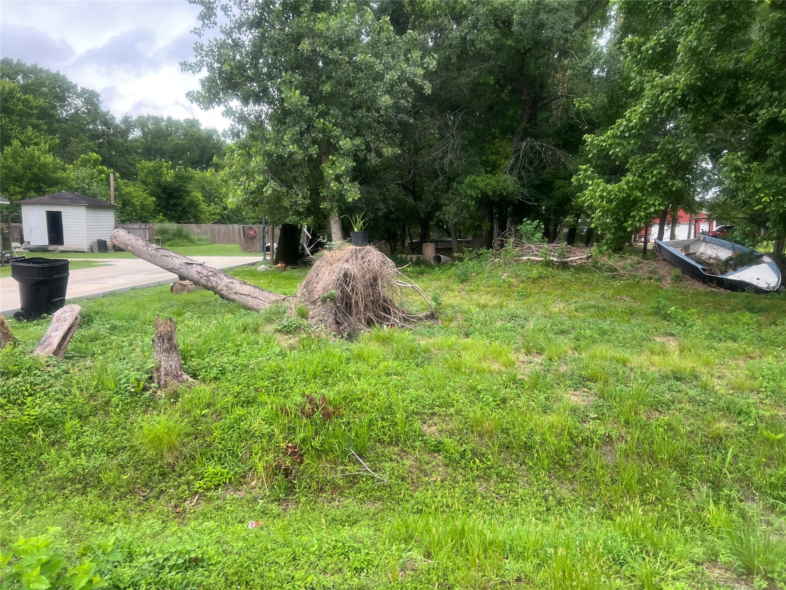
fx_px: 590
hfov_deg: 67.3
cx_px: 393
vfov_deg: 53.1
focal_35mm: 26
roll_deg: -2.8
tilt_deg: -1.5
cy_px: 295
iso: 50
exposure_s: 1/121
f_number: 1.5
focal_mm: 5.7
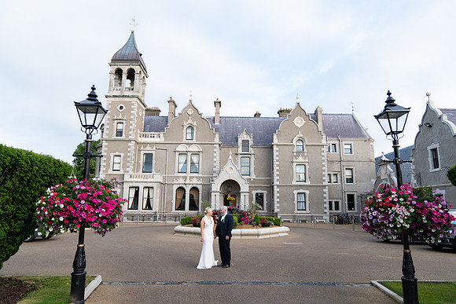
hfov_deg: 73.7
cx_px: 228
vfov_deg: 53.2
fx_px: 304
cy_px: 152
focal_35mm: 24
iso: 125
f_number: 2.8
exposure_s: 1/200
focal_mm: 24
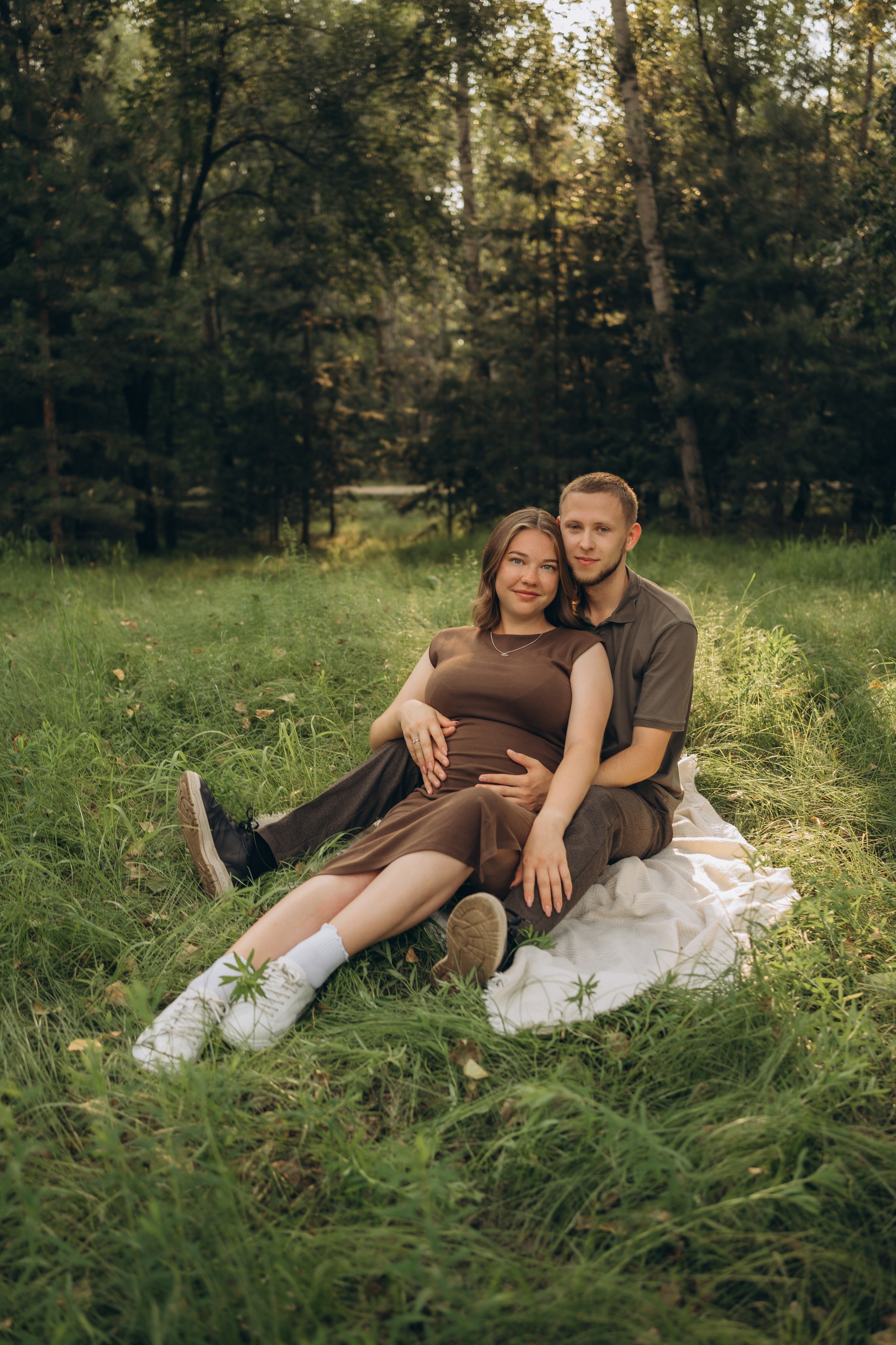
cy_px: 672
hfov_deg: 37.9
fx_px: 1307
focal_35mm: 35
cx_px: 448
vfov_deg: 54.4
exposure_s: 1/125
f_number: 2.8
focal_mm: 35
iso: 125
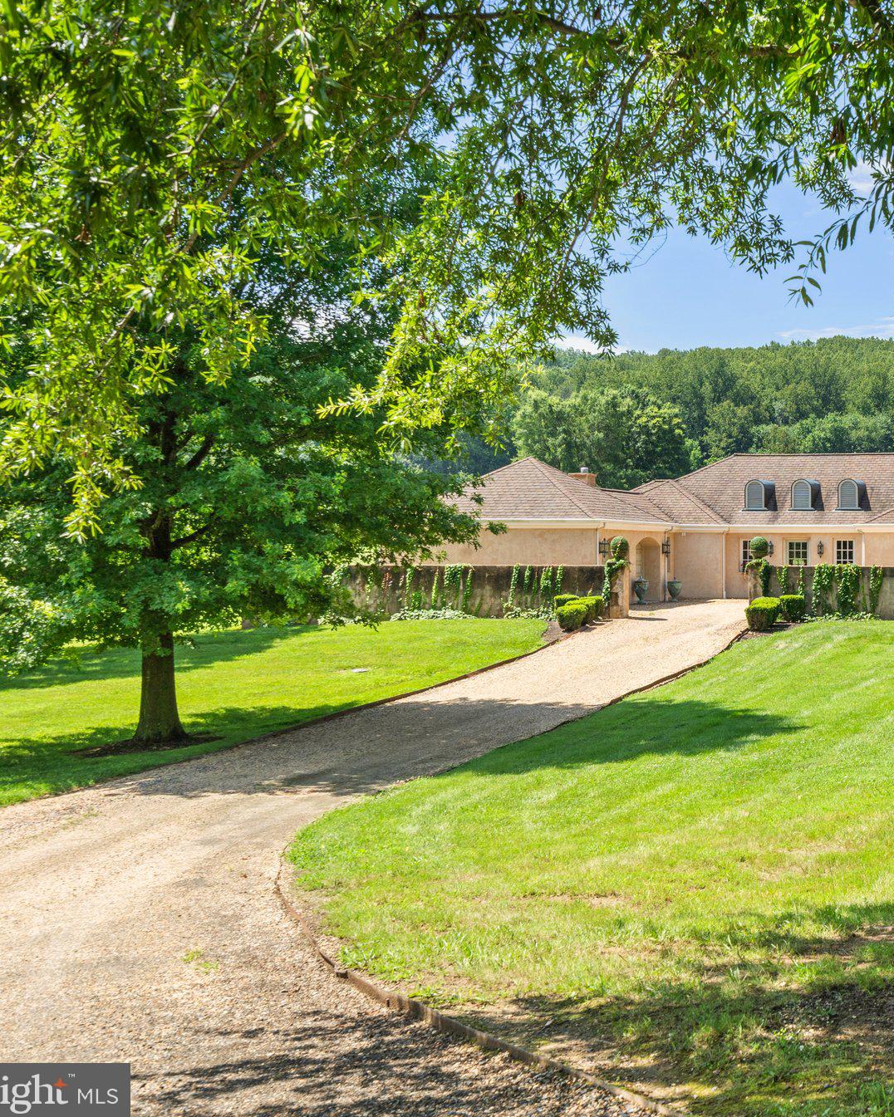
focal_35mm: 50
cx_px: 797
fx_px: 1654
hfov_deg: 29.1
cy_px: 557
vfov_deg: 37.3
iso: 200
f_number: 14
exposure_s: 1/125
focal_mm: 35
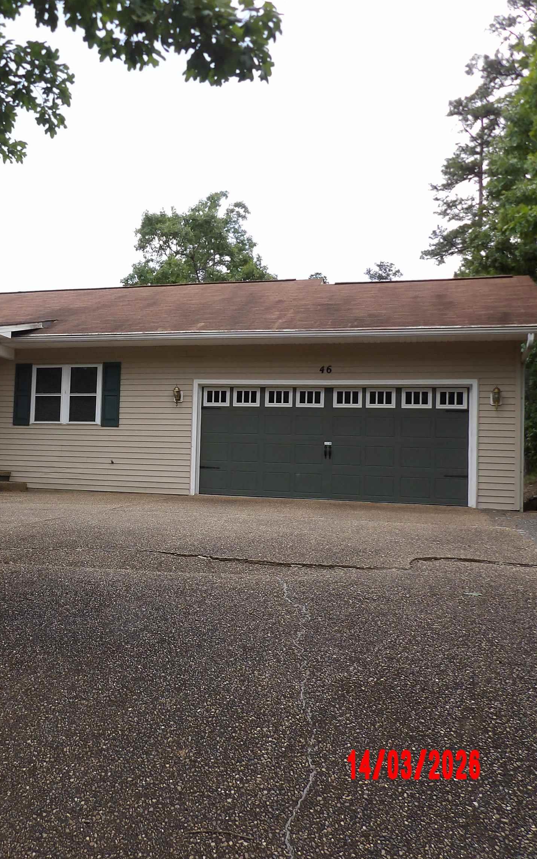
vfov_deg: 56.7
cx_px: 99
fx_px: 796
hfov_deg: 35.9
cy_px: 430
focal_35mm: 34
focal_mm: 4.3
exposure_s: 1/485
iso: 100
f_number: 3.2
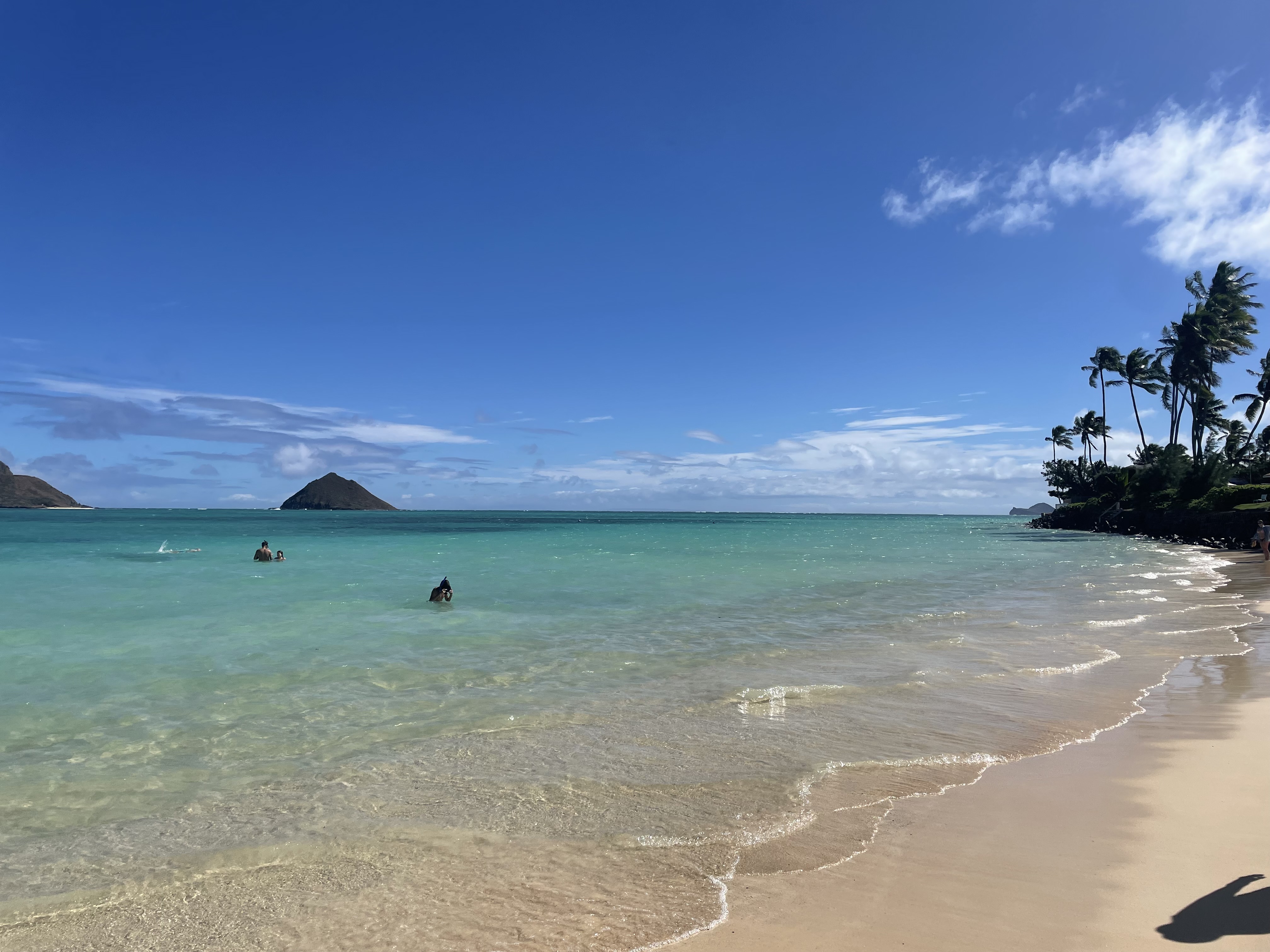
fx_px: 954
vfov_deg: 53.1
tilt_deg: +2.2
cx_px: 635
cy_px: 476
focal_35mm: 26
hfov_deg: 67.3
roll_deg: -0.1
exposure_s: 1/7813
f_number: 1.6
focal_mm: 4.2
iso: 32
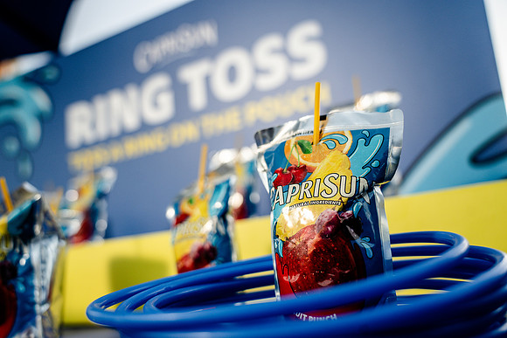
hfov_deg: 57.2
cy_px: 169
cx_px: 254
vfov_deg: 40.0
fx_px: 465
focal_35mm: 33
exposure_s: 1/200
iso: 320
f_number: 4
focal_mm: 33
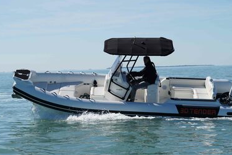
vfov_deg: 14.7
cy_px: 67
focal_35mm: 93
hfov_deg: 21.9
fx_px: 599
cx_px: 117
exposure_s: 1/800
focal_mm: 58
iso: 100
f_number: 5.6
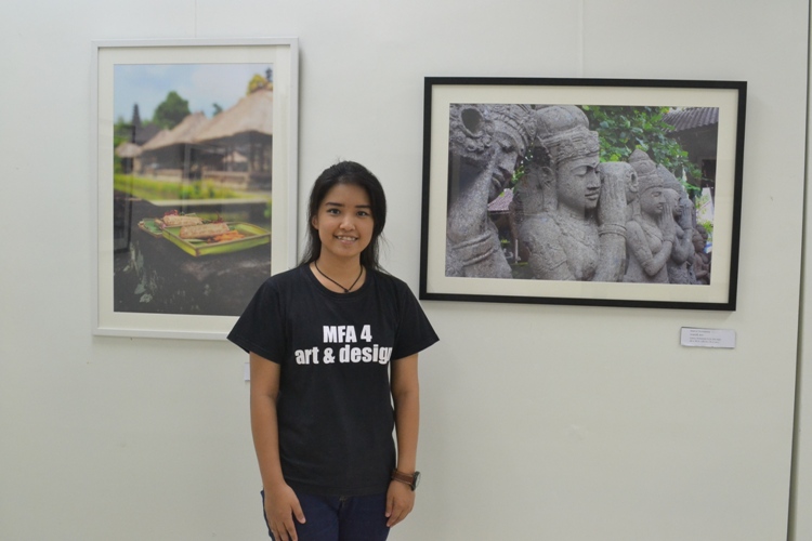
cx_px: 406
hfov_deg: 53.1
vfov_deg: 36.9
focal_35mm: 36
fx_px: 812
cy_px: 270
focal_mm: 24
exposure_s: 1/30
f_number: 10
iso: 1600
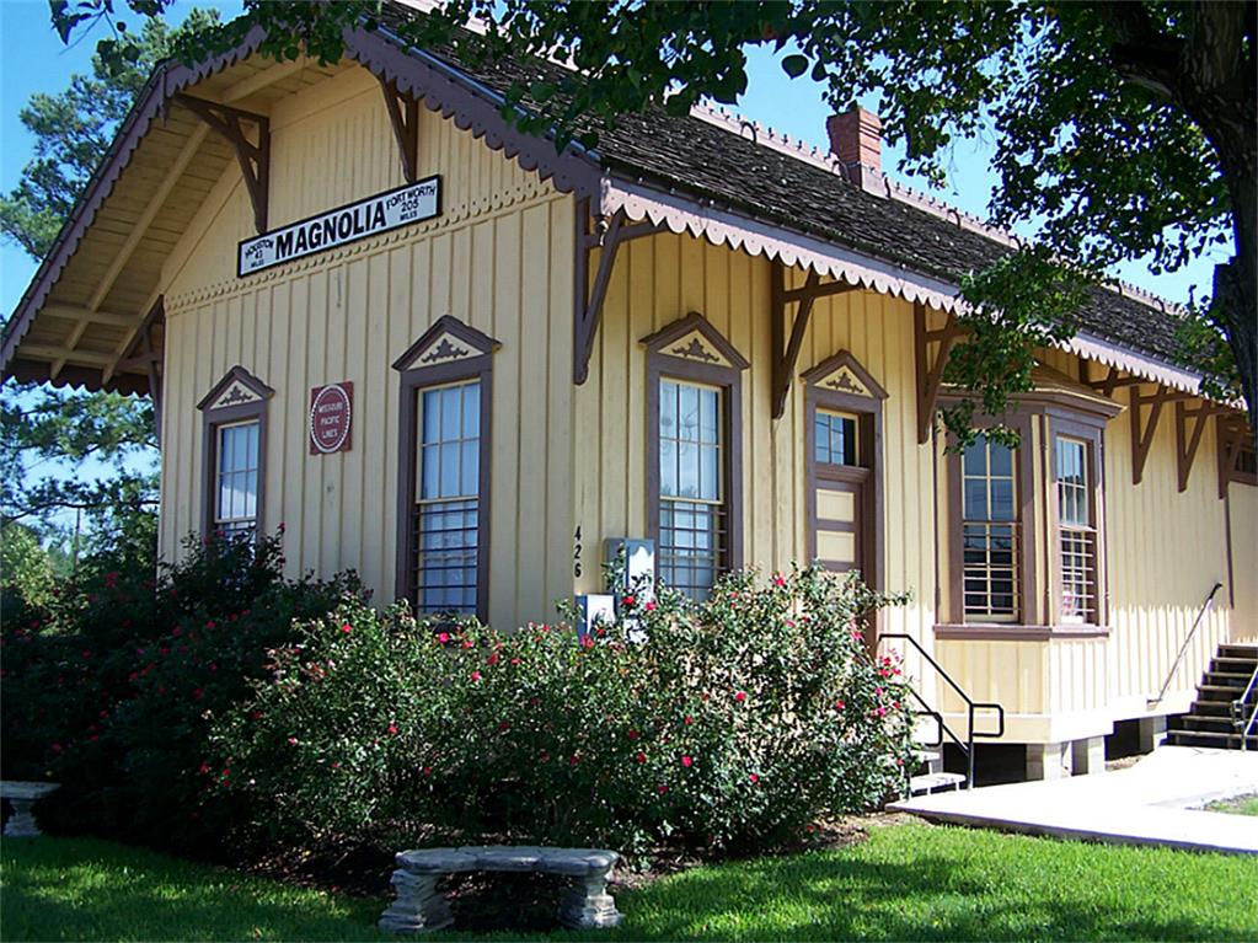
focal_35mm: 38
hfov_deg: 49.0
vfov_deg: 37.7
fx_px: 1381
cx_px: 629
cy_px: 472
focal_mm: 6.3
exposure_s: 1/500
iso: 80
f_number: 2.8
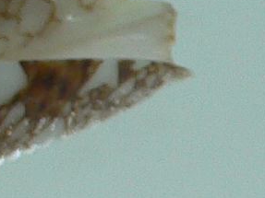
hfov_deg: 7.6
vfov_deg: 5.9
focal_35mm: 246
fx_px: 1882
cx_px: -306
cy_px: -143
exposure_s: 1/60
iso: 80
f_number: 2.8
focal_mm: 4.6
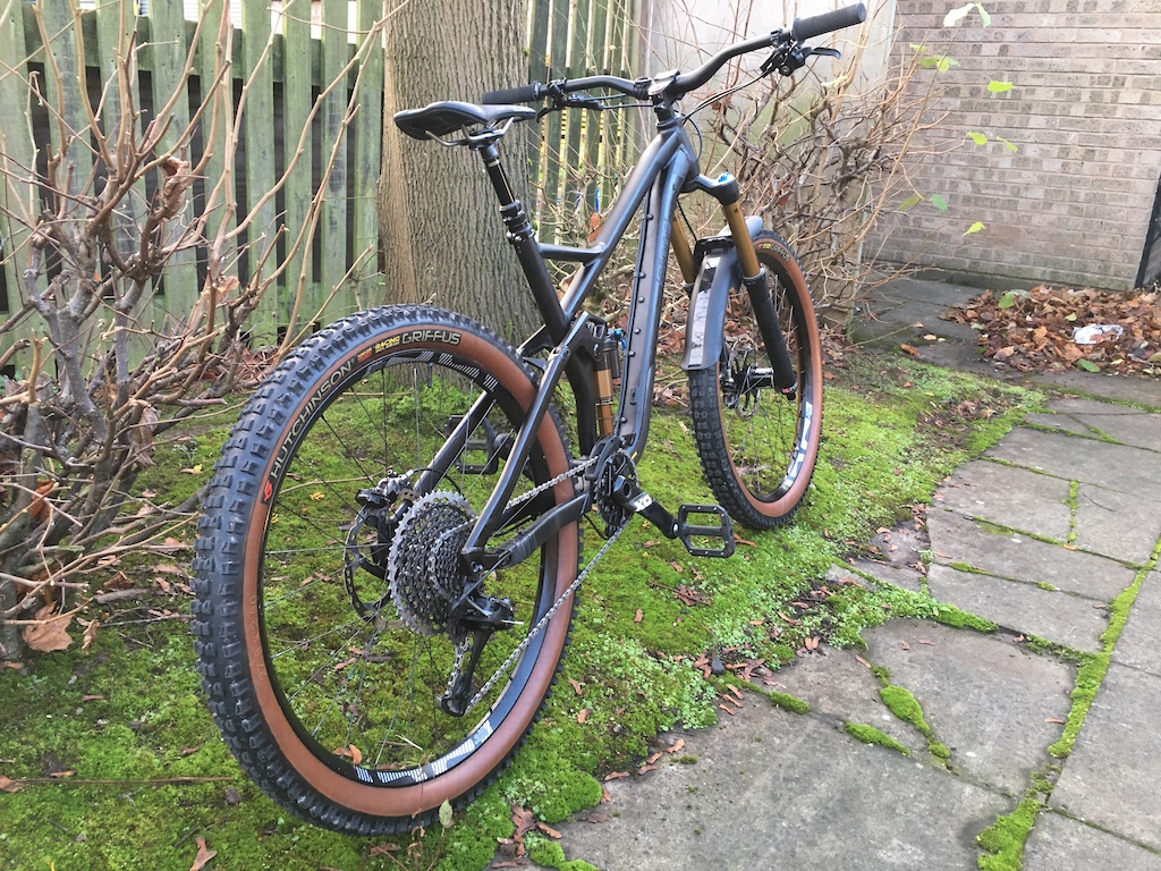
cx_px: 580
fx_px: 973
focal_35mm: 29
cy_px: 436
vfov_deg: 48.2
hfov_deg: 61.7
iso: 125
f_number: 2.2
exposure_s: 1/33
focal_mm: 4.15
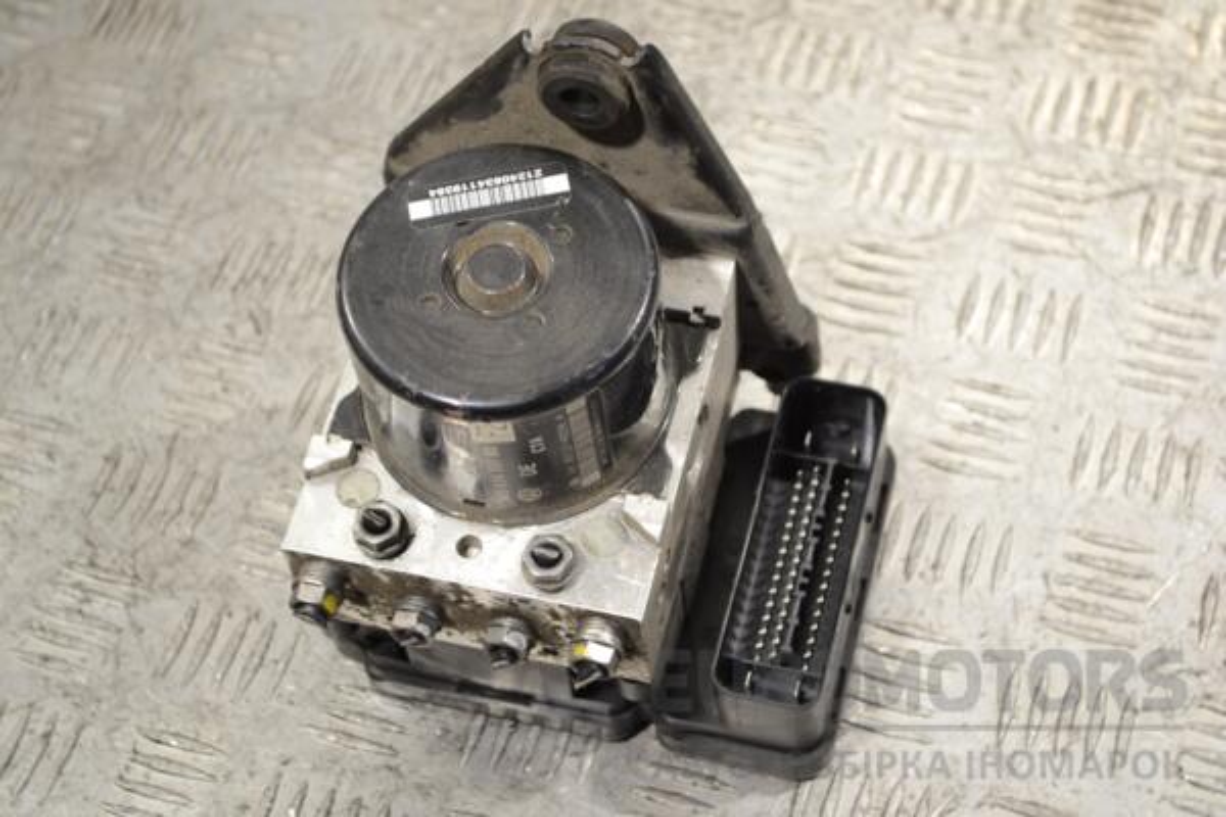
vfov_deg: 18.9
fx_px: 2452
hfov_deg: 28.1
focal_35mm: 72
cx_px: 613
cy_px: 408
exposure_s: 1/30
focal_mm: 48
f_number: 5.6
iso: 280
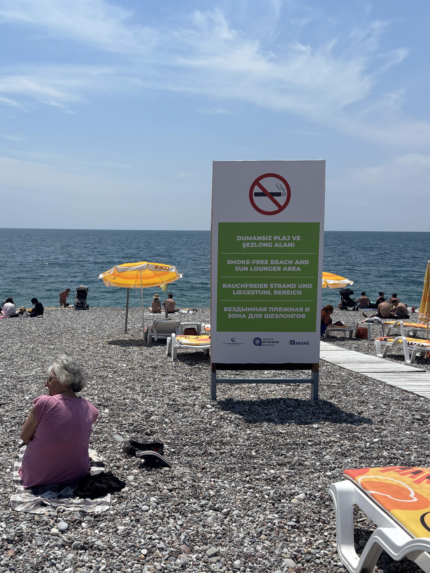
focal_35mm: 35
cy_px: 285
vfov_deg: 52.6
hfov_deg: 40.4
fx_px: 580
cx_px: 161
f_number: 1.6
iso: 50
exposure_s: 1/8333
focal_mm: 5.96
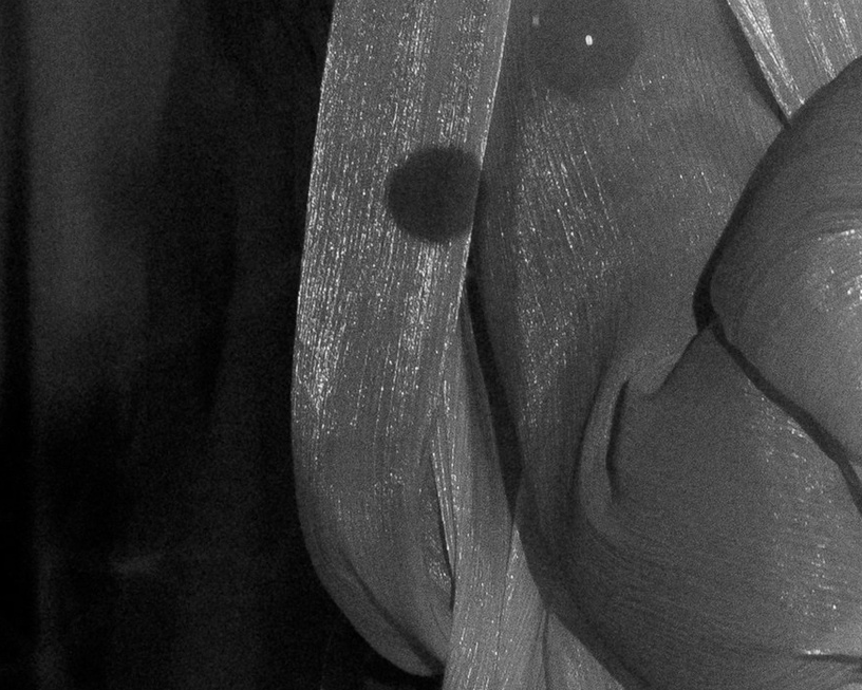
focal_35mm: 301
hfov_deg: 6.4
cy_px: -679
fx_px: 7680
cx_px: 1031
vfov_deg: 5.1
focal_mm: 43
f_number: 5.6
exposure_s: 1/250
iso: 2000
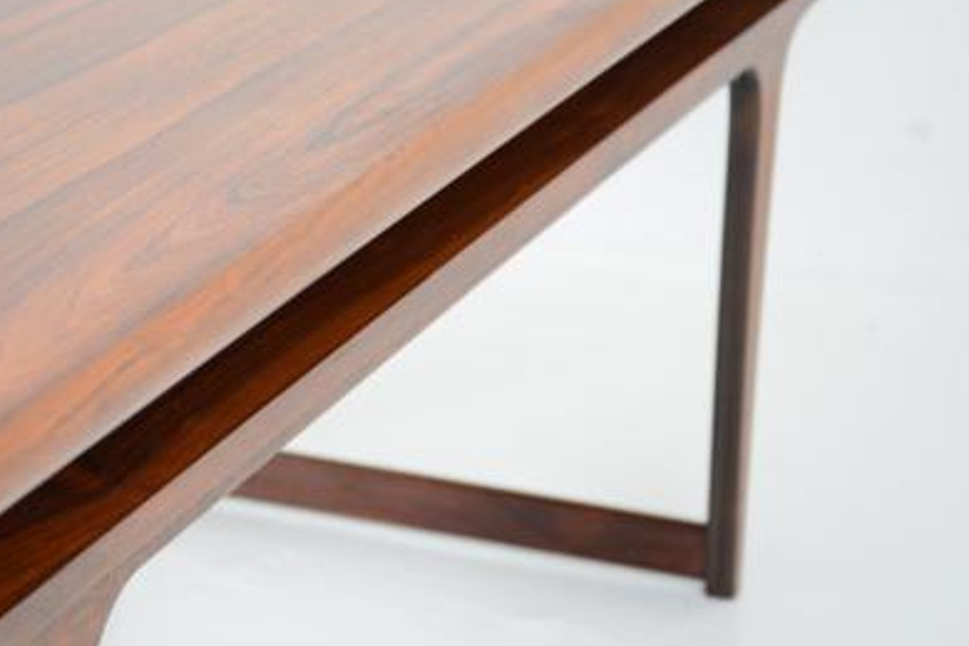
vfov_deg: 10.2
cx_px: 296
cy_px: 231
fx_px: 3607
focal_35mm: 134
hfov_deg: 15.3
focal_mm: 58
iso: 250
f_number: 5
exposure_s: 1/80
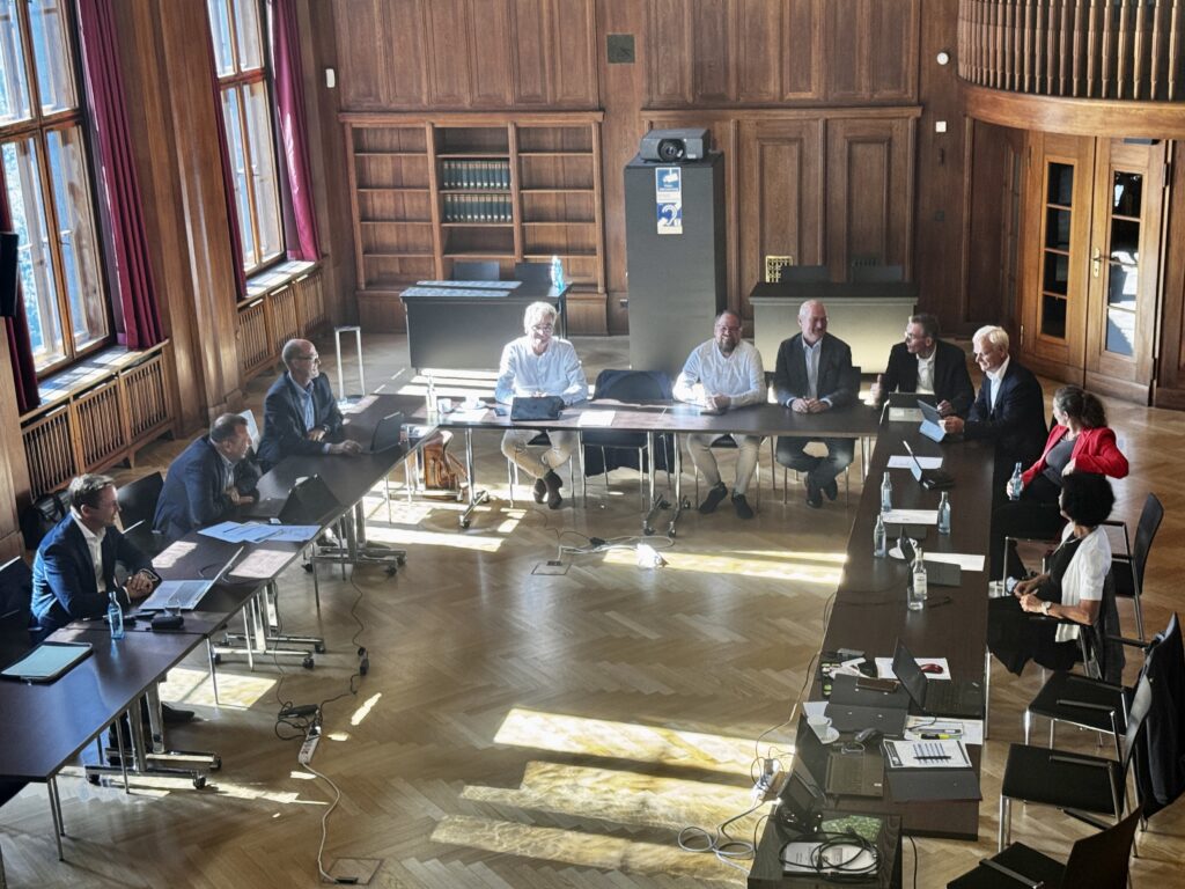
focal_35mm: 48
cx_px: 592
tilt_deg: -17.0
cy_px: 444
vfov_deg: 30.3
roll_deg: +2.1
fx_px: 1643
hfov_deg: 39.7
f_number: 1.78
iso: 100
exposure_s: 1/100
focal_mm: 6.76
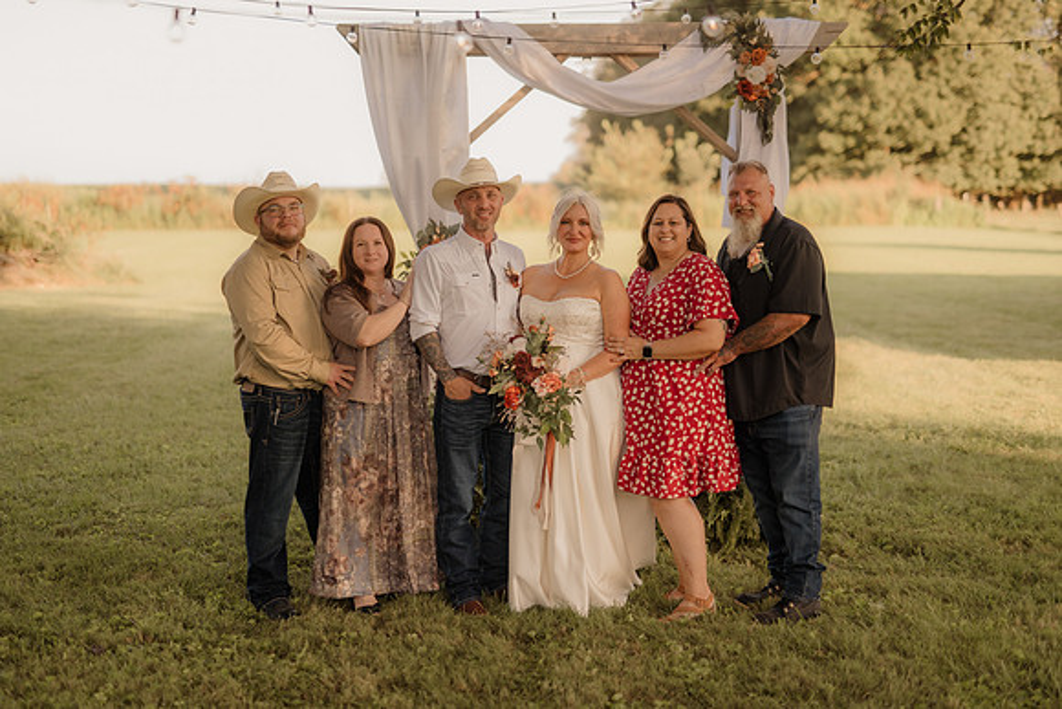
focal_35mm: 52
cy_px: 354
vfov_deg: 26.2
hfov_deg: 38.5
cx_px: 531
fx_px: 1522
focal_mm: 50
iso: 200
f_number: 2.8
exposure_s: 1/640
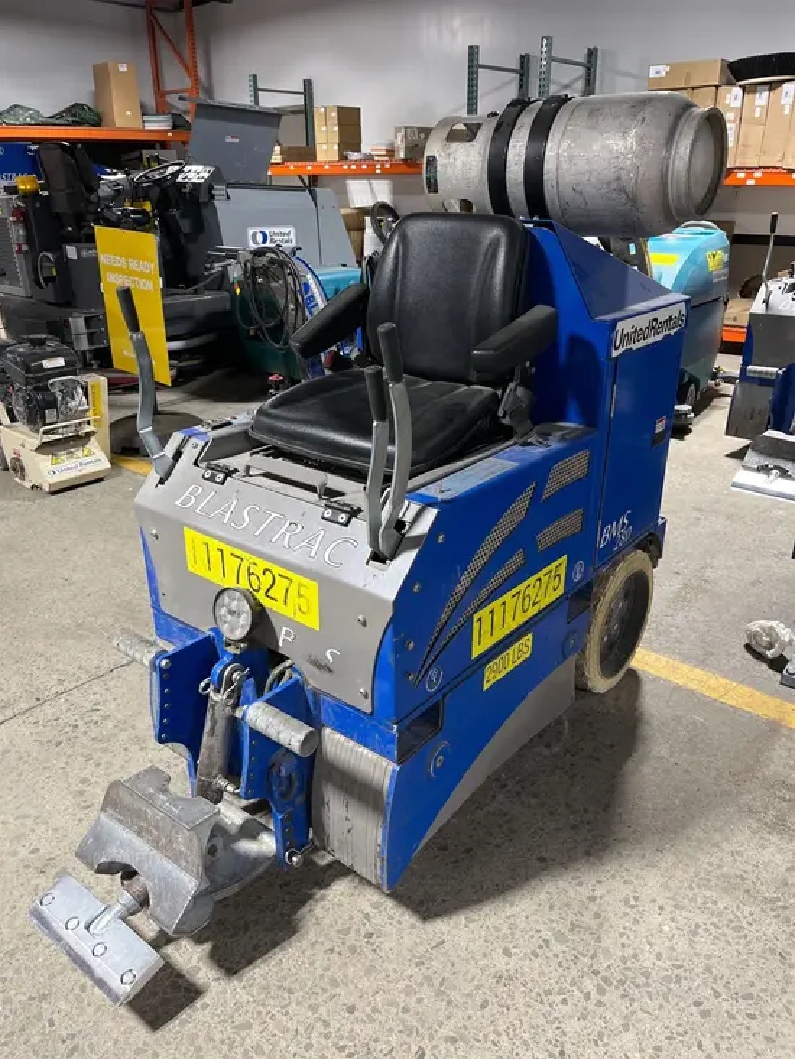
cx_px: 398
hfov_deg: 53.1
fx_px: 796
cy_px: 530
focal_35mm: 26
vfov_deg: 67.3
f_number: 1.6
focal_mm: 5.1
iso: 125
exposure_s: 1/77
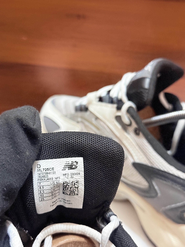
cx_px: 92
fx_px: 342
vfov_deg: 39.7
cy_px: 124
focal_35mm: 48
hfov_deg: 30.3
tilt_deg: -30.1
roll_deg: -3.6
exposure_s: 1/33
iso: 500
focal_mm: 6.76
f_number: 1.78
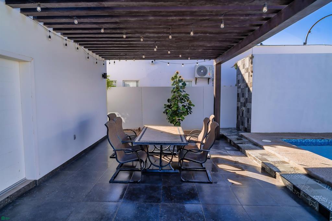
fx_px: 184
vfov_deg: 61.9
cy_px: 110
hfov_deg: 84.0
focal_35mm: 20
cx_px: 166
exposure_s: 1/320
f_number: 5.6
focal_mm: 20
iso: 50
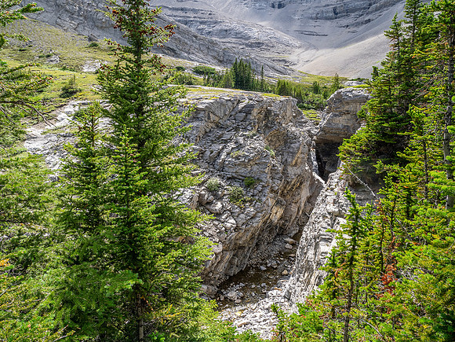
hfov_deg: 71.6
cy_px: 171
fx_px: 315
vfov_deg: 56.8
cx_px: 228
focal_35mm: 24
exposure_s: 1/60
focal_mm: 12
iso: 200
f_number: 8
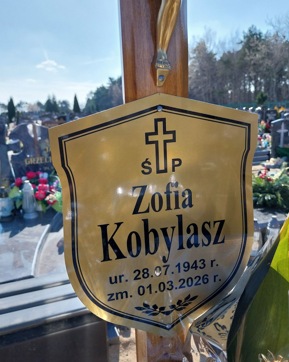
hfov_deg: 51.5
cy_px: 185
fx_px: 299
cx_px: 144
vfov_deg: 62.2
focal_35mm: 28
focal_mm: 4
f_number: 1.8
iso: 25
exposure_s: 1/661
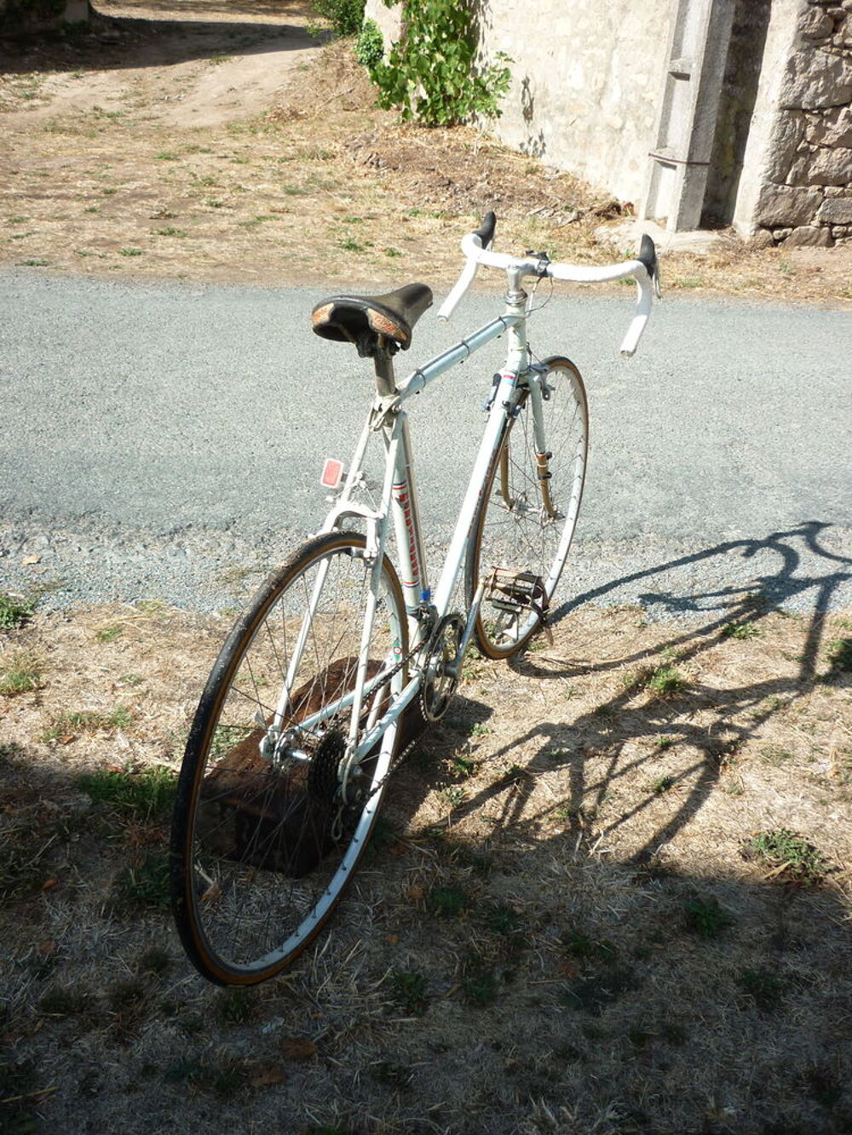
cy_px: 568
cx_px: 426
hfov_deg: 43.0
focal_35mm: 33
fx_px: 1083
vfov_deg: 55.3
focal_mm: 5.5
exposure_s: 1/640
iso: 80
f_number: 2.8
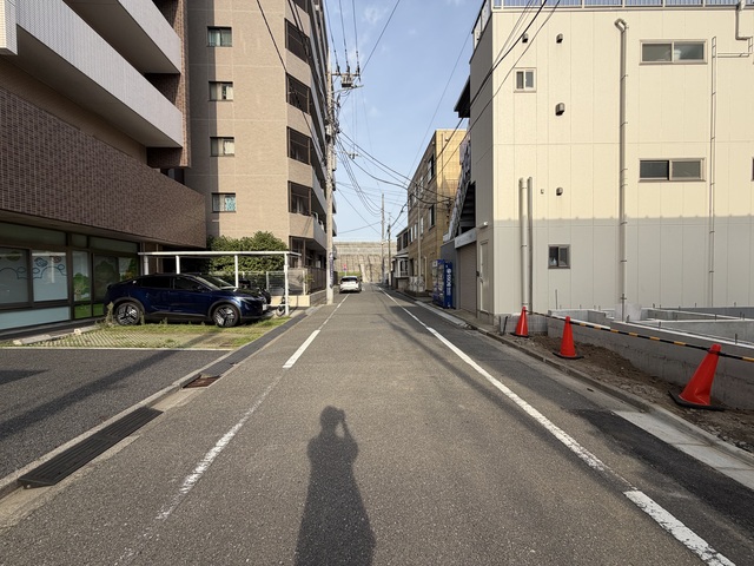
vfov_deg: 85.7
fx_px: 305
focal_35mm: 14
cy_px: 283
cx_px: 377
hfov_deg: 102.1
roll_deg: +1.1
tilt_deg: -1.6
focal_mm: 2.22
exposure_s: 1/770
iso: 32
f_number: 2.2
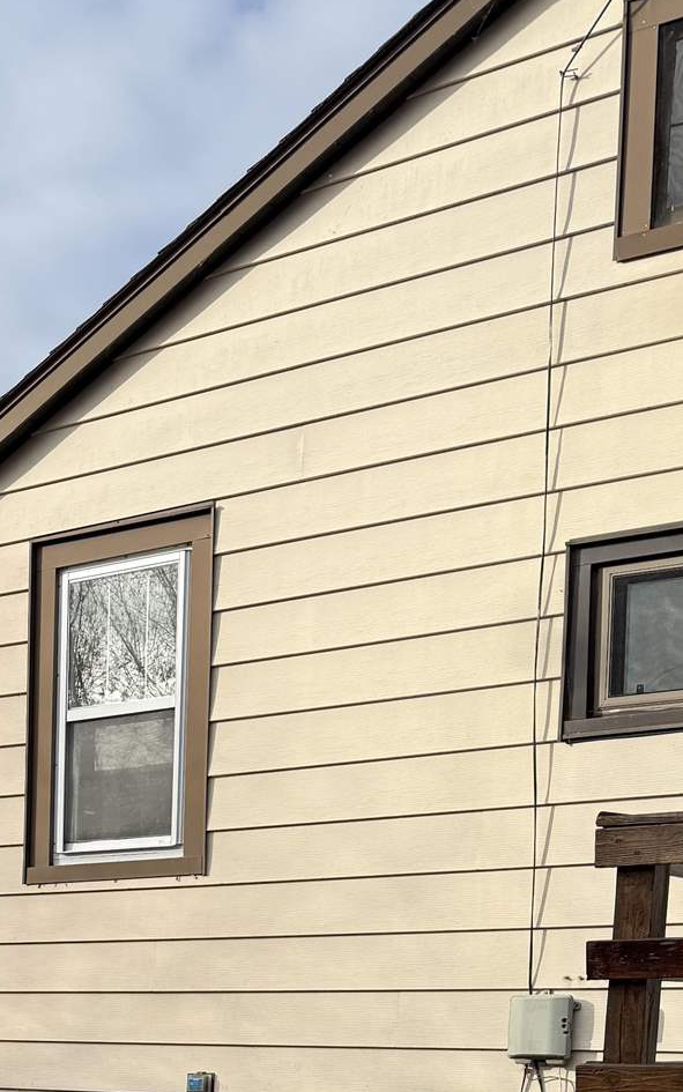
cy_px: 1159
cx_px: -9
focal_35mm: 62
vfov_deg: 30.1
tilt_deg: -1.4
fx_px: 1846
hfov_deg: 20.3
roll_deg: -0.9
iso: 80
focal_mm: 6.76
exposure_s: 1/3425
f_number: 1.78
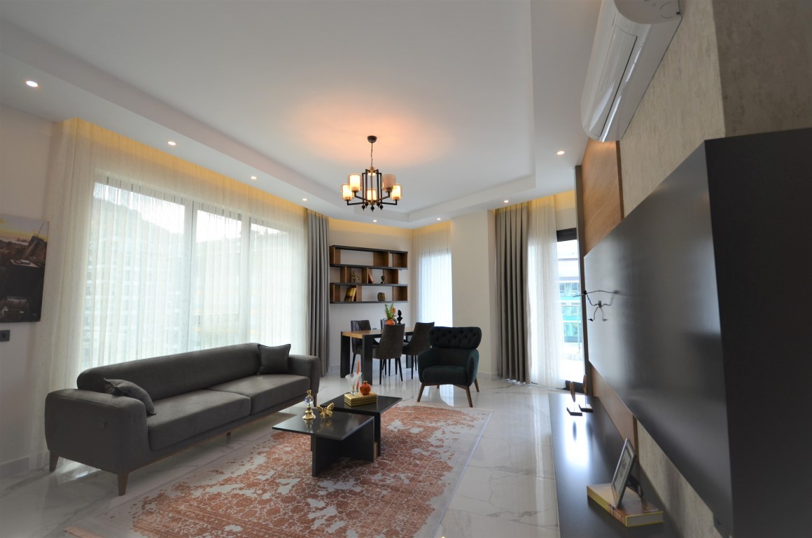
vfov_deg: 77.1
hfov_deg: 100.5
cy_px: 269
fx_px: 338
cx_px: 406
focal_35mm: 15
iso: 400
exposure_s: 1/125
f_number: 5.6
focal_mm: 10
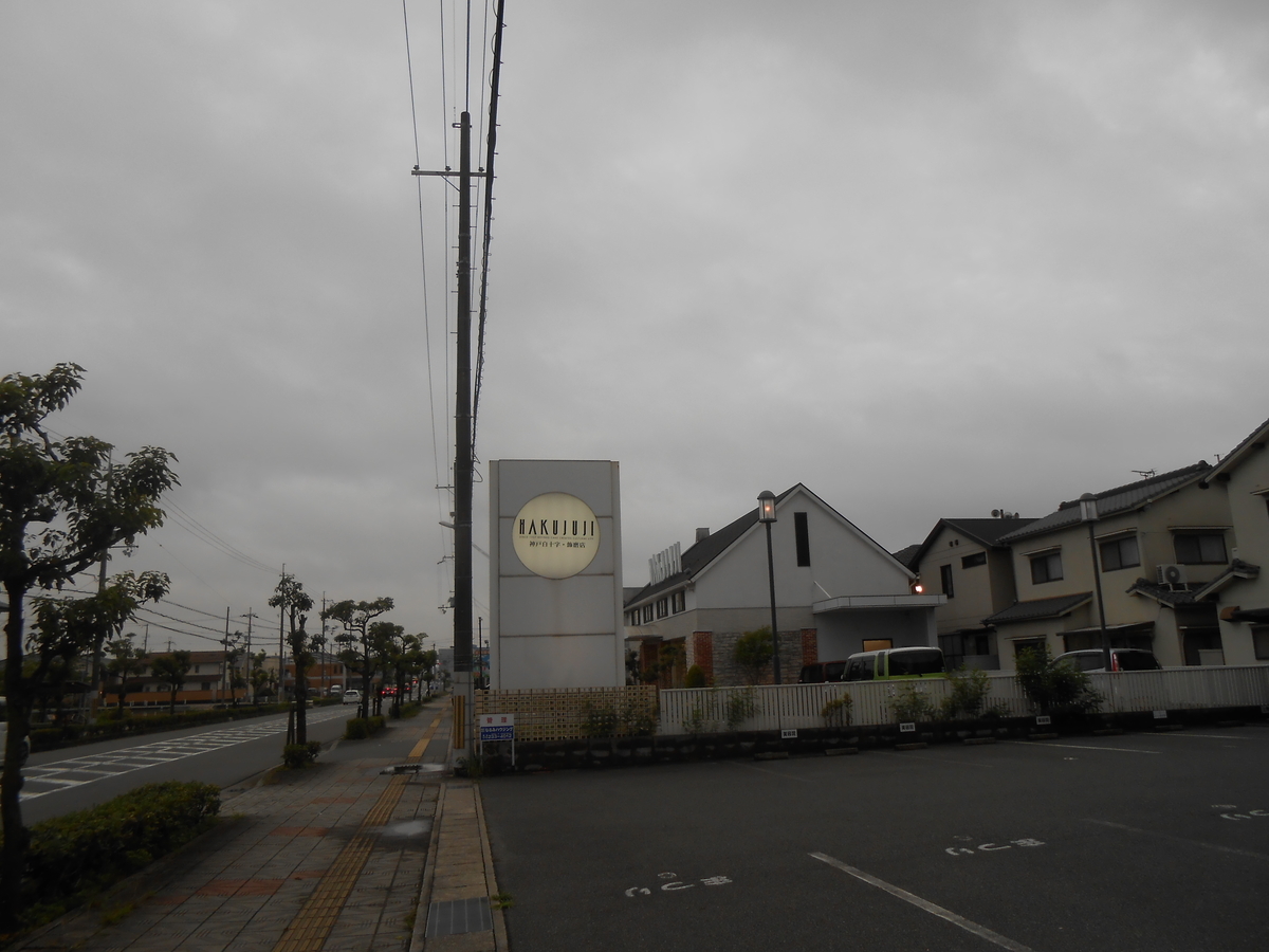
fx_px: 953
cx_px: 634
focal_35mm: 26
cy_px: 476
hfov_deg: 67.3
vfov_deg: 53.1
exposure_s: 1/320
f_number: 3.5
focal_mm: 4.6
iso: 80
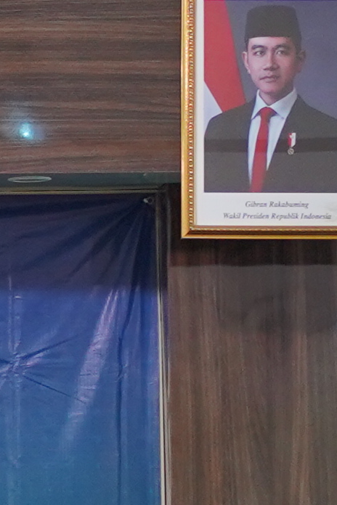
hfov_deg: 4.5
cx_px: -645
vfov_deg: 7.0
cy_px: 432
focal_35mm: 294
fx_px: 4128
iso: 640
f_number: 1.8
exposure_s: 1/250
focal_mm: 35
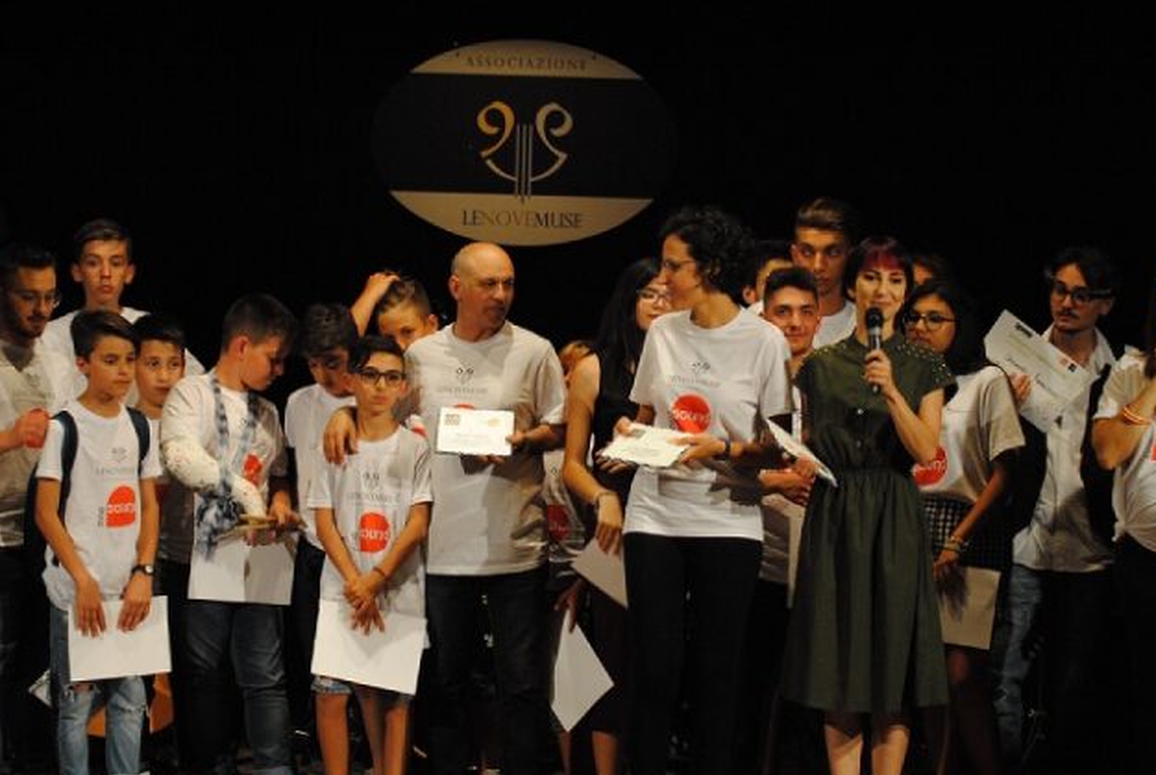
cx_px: 547
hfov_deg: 15.9
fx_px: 4149
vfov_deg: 10.7
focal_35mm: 129
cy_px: 436
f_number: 4
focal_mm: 70
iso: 800
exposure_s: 1/80
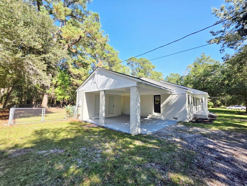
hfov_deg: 106.2
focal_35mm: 13
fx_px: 93
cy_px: 93
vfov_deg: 89.9
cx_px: 124
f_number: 1.9
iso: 40
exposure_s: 1/664
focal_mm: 2.2
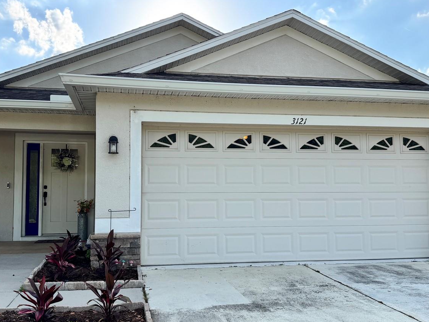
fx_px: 421
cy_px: 175
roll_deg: +0.0
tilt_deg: +2.5
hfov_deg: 53.9
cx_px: 196
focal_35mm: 34
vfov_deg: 41.8
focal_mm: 6.76
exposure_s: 1/1721
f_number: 1.78
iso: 80
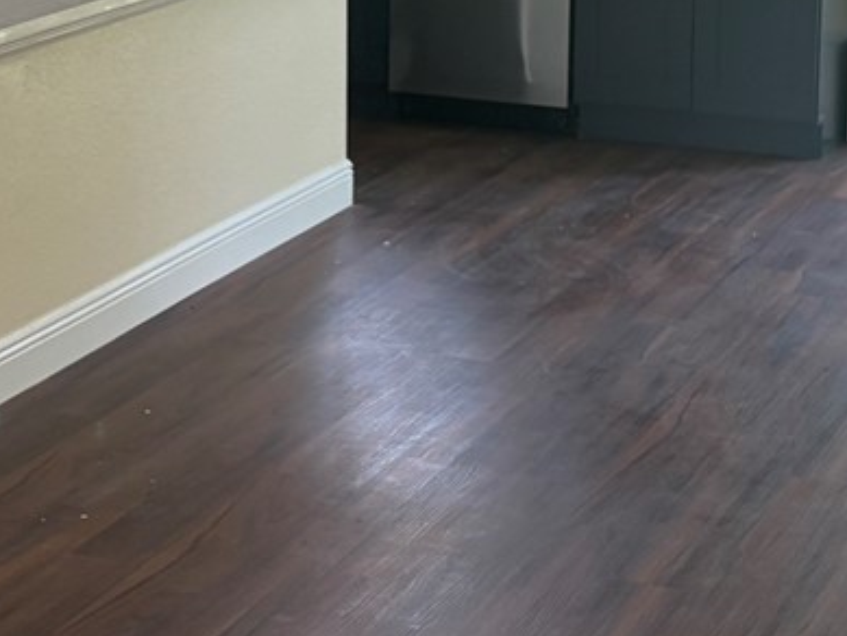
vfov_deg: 13.6
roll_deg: +1.9
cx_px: 185
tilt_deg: -7.9
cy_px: -70
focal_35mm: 107
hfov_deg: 18.2
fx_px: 2619
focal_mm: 5.96
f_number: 1.6
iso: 100
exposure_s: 1/120
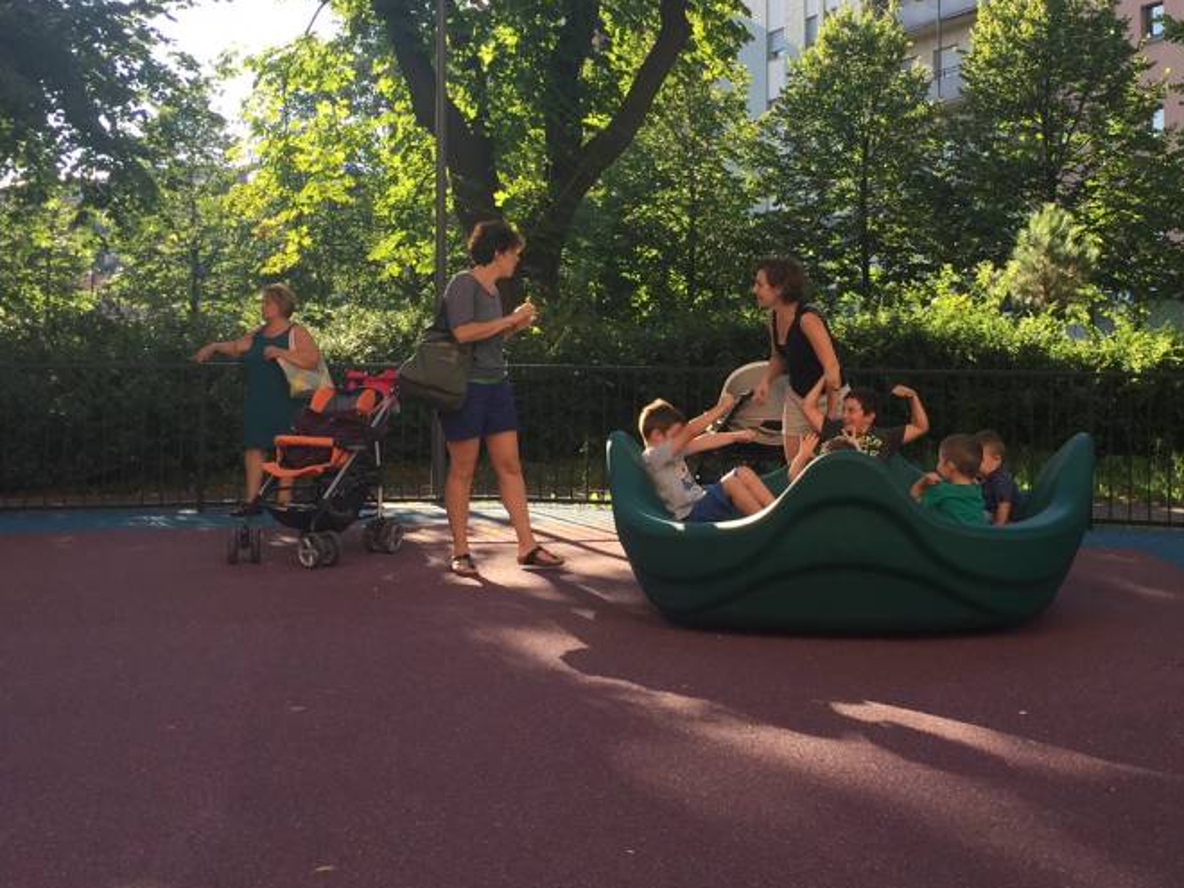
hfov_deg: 41.7
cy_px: 312
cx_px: 761
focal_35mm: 45
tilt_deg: -0.4
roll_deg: -1.0
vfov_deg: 32.0
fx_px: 1539
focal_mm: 4.15
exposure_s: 1/341
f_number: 2.2
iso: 32
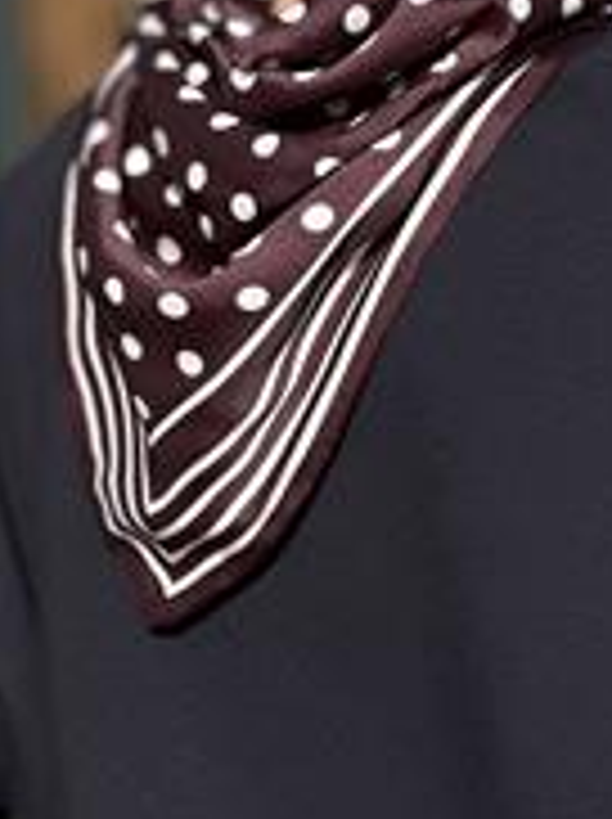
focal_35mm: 175
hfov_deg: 8.5
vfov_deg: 11.3
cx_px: 364
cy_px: 209
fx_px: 4135
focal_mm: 9
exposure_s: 1/834
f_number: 2.8
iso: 32
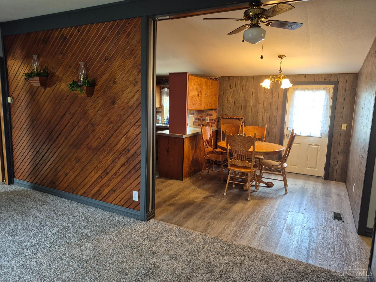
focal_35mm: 23
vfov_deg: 58.9
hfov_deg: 73.9
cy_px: 141
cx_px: 188
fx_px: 250
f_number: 1.8
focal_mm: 5.4
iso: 500
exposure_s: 1/120
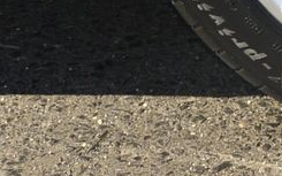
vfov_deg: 10.3
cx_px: 462
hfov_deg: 16.1
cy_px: -198
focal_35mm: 115
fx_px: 884
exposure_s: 1/250
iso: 160
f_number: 7.1
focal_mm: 10
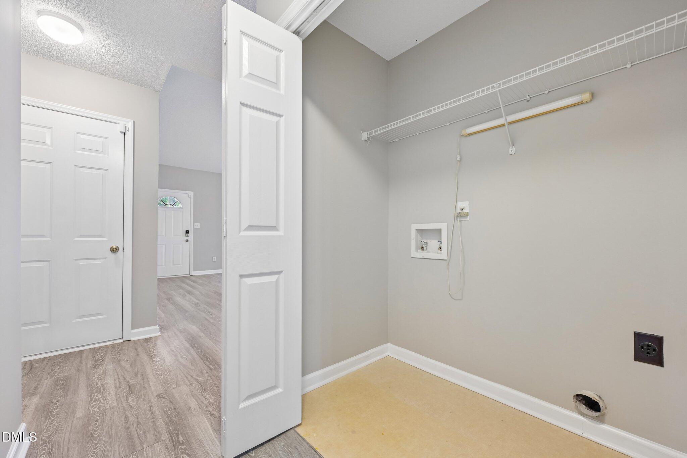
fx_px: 267
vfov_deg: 81.2
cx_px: 344
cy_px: 229
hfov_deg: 104.3
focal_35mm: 14
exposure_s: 1/10
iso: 400
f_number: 8
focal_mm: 14
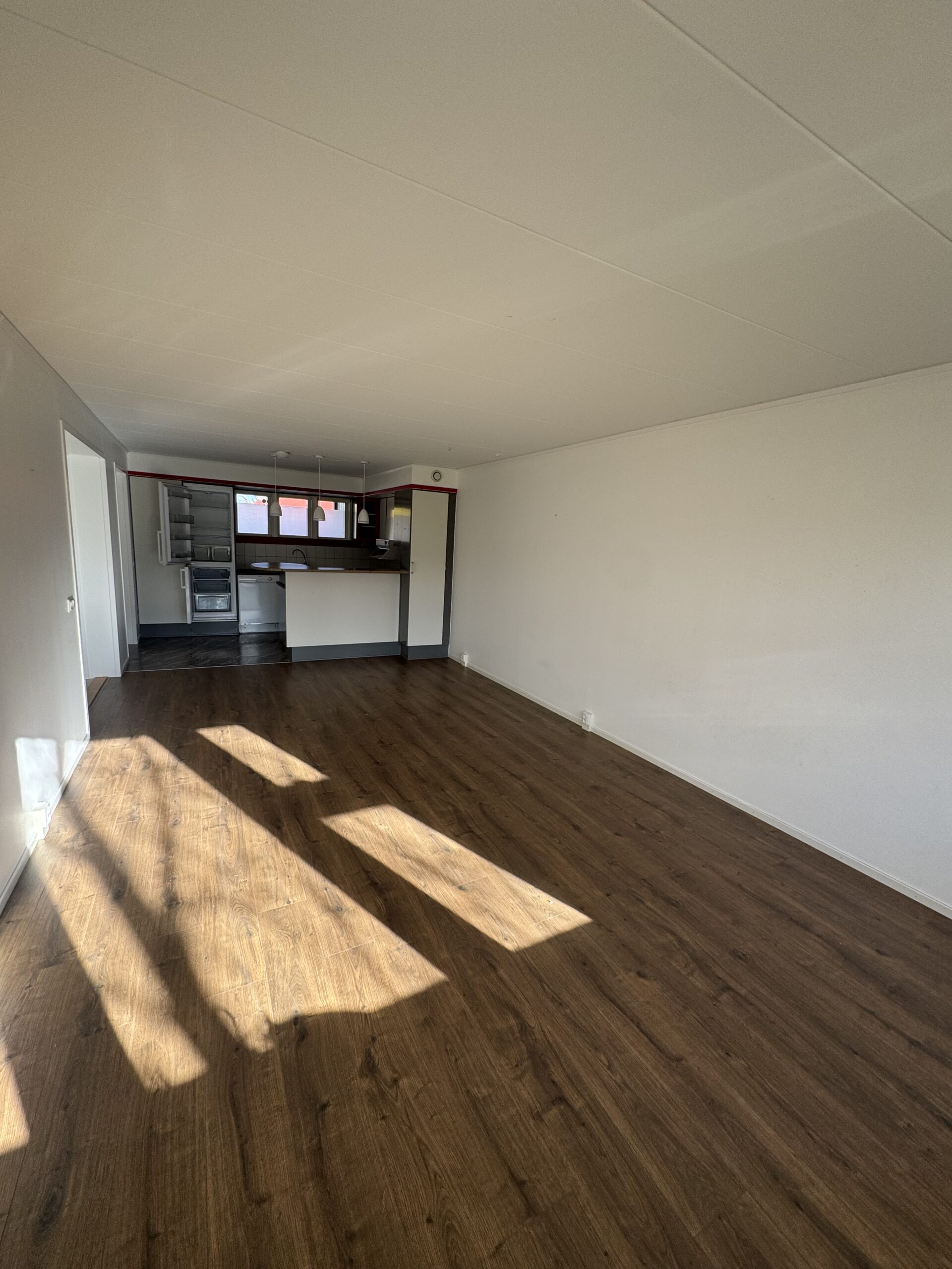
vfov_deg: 102.1
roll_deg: -4.6
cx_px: 476
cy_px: 634
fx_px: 513
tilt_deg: -10.2
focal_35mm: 14
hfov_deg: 85.7
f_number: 2.2
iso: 40
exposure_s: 1/103
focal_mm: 2.22
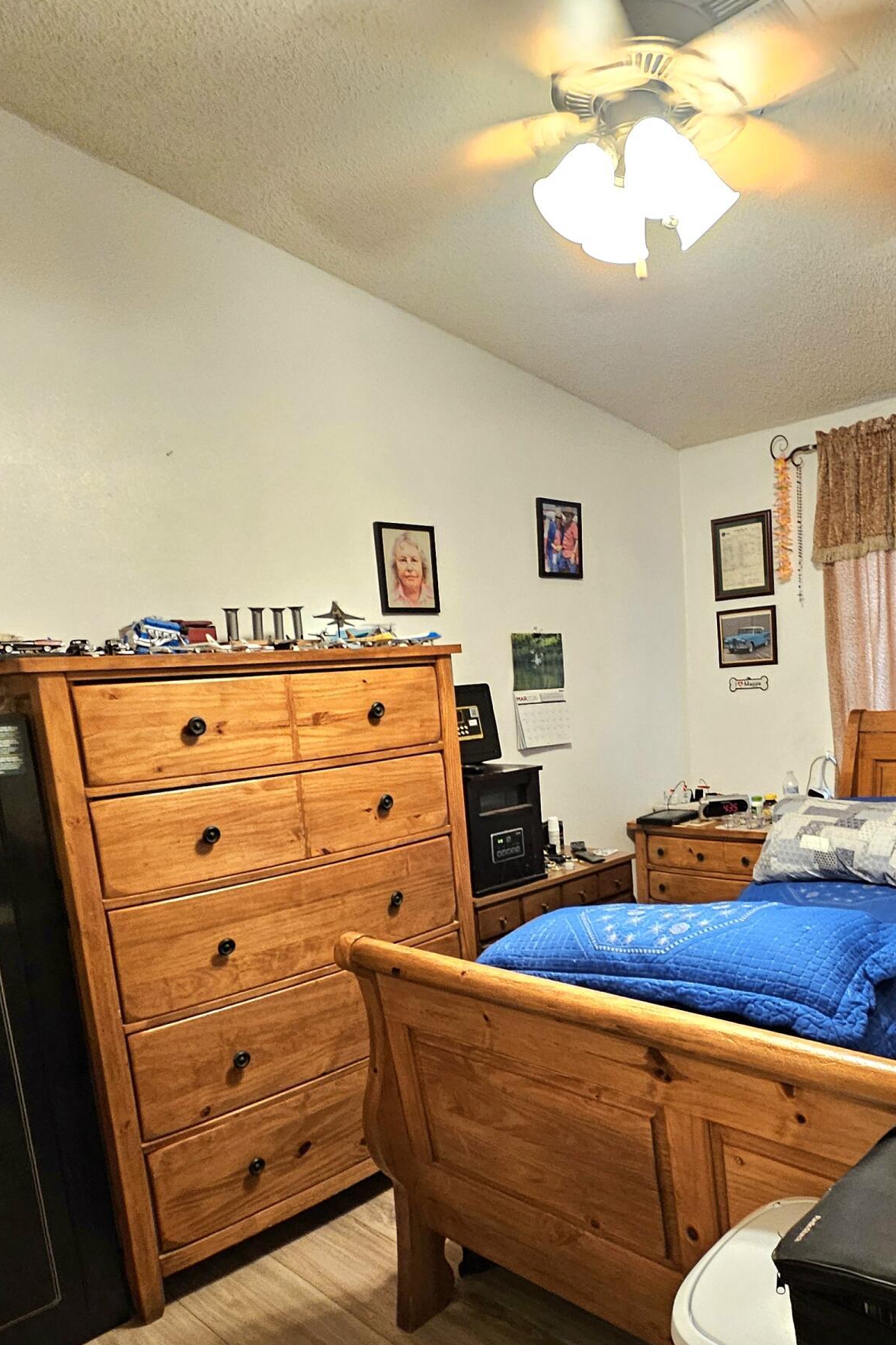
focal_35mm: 23
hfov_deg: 54.0
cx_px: 600
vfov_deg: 74.6
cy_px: 850
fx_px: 859
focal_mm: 2.2
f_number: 2.2
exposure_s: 1/30
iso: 320
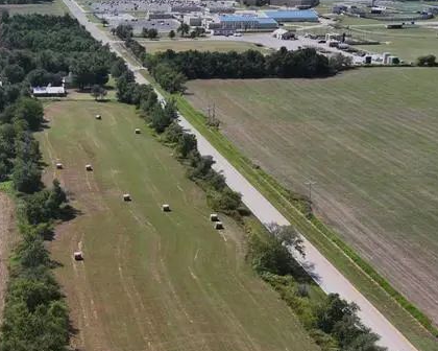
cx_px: -6
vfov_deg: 26.7
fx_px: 739
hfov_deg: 30.5
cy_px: 190
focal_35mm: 57
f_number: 2.8
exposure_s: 1/4000
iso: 190
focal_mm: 12.29
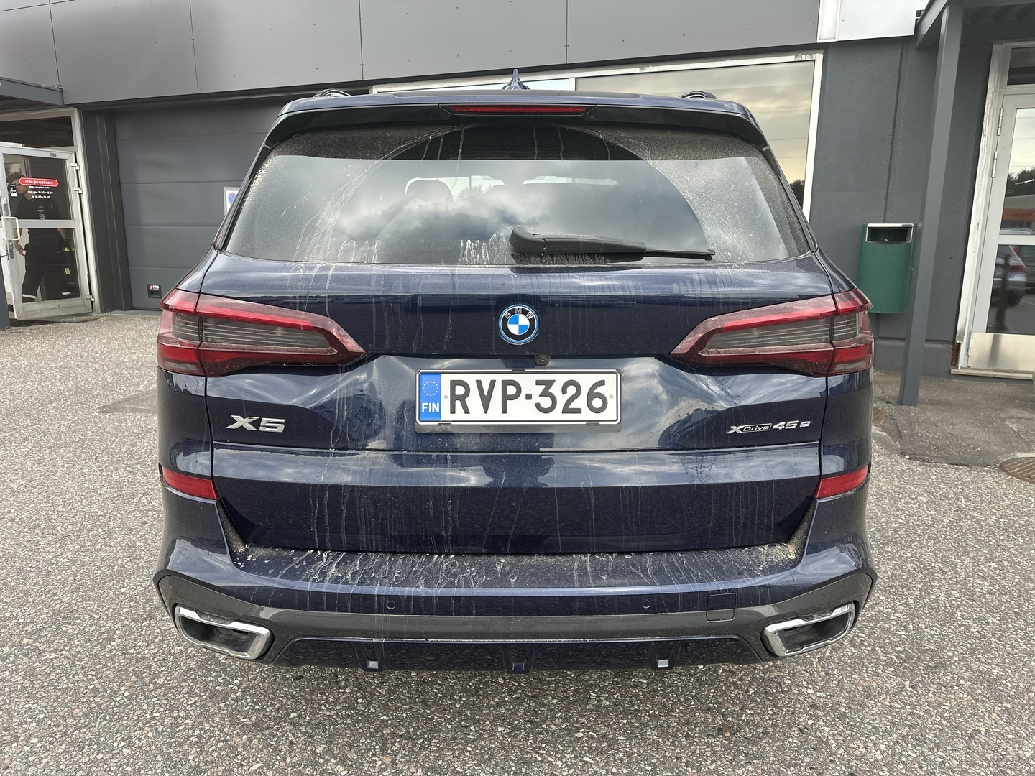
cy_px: 388
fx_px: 718
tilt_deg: -10.8
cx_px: 518
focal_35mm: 24
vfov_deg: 56.8
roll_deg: +0.2
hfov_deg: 71.6
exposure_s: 1/654
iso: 80
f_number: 1.78
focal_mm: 6.86
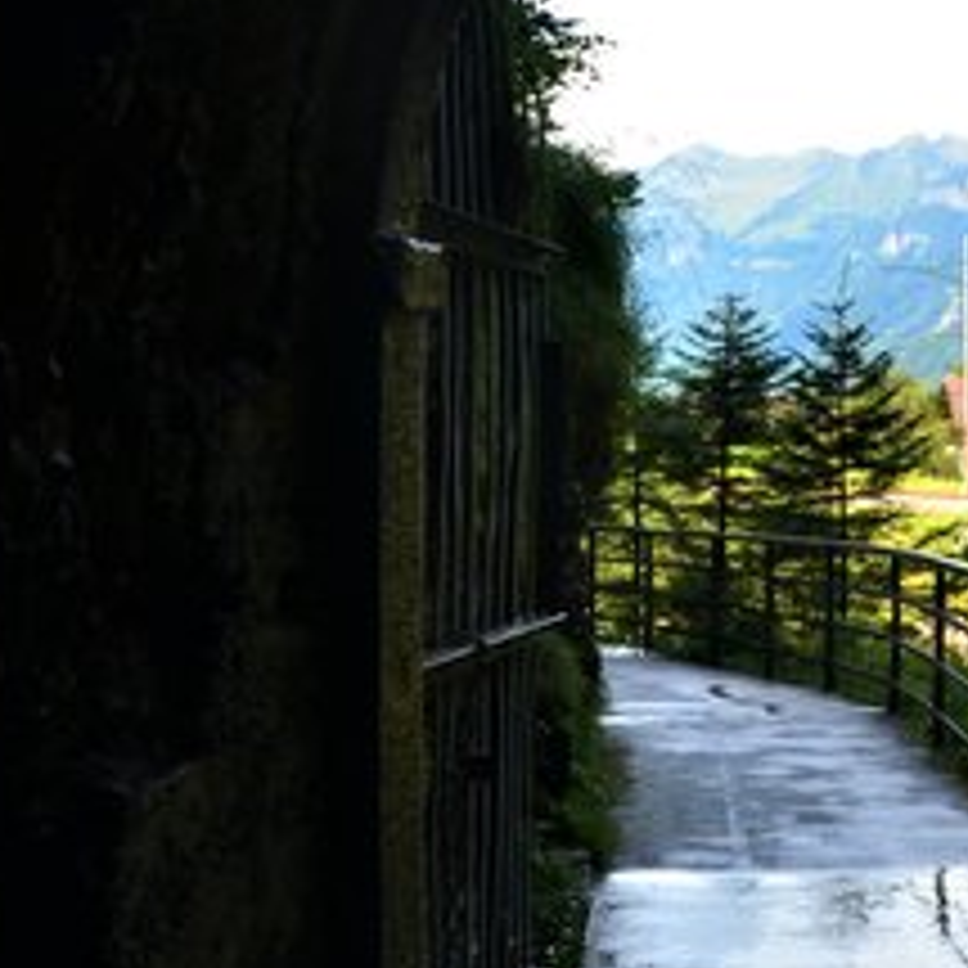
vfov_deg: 17.2
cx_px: 909
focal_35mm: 100
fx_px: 3150
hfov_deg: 17.2
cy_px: 90
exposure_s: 1/80
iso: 400
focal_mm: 21
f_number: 8
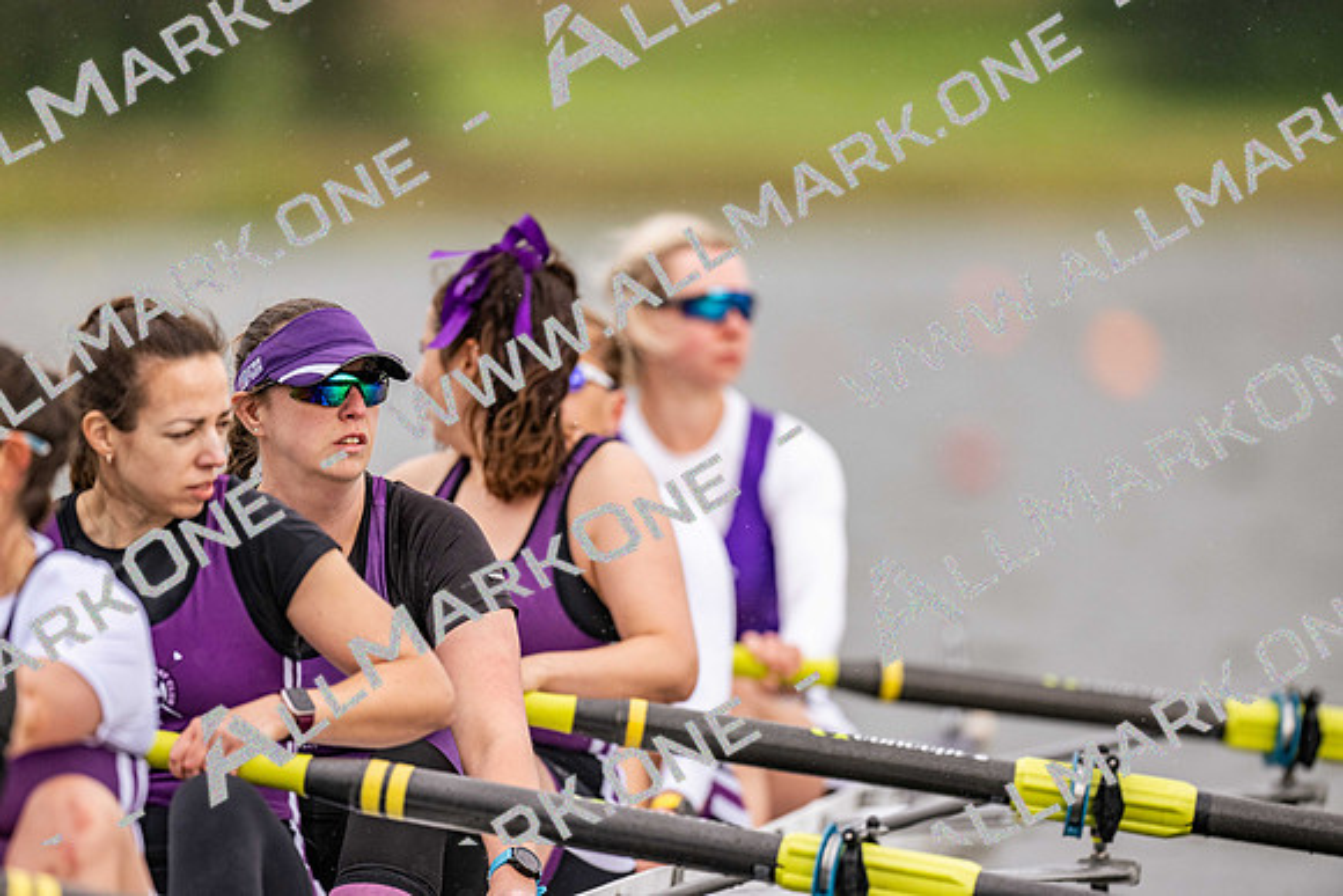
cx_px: 672
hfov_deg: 3.4
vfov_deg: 2.3
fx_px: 22388
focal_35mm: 600
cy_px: 448
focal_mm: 600
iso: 800
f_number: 4
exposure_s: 1/2500
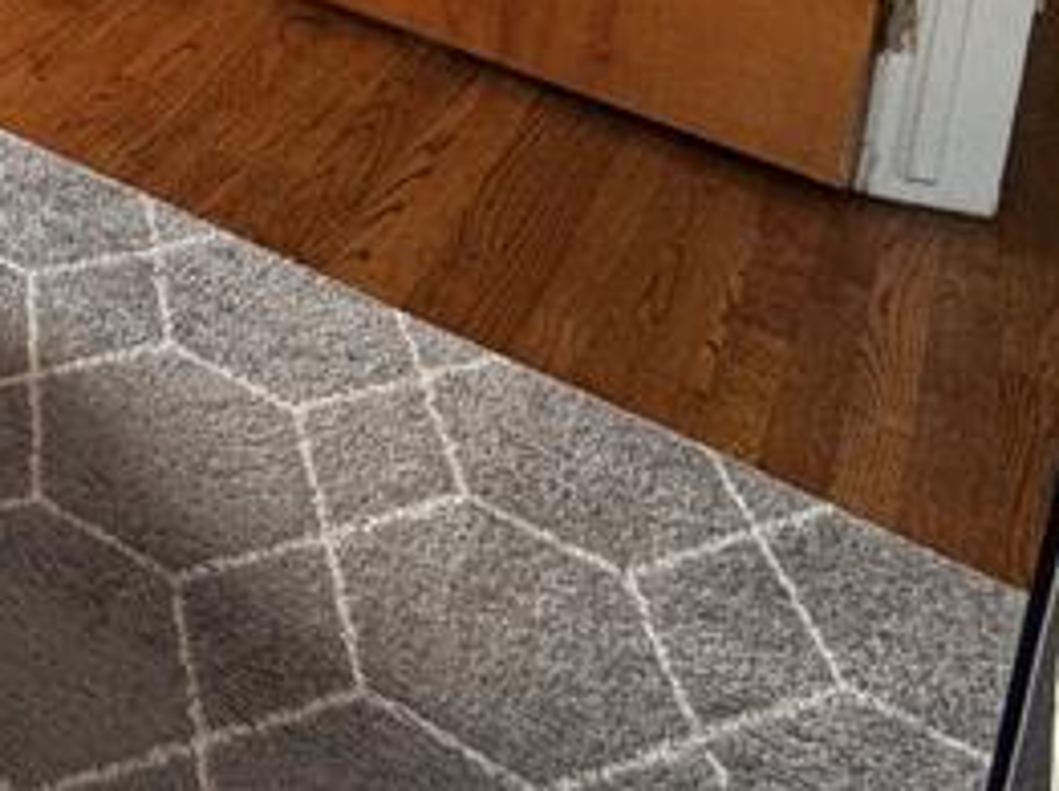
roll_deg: -2.3
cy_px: -600
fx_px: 1680
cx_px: -560
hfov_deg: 25.5
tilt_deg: -9.5
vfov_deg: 20.0
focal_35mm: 55
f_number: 2.2
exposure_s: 1/99
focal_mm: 2.22
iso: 100
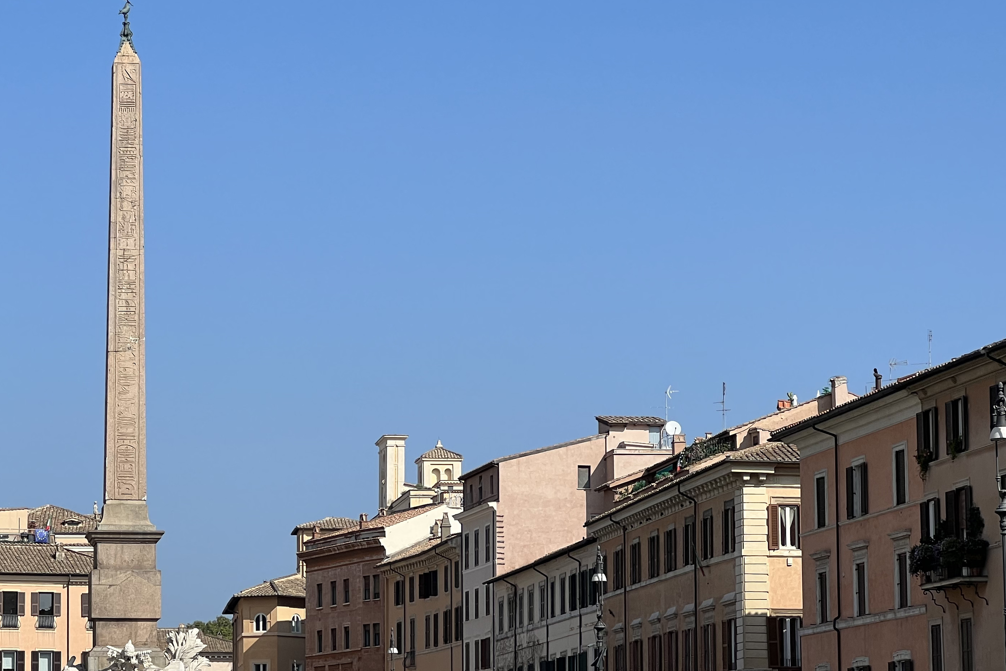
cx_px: 340
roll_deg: +0.4
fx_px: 3213
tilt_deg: +5.9
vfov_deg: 11.9
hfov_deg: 17.8
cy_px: 511
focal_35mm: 115
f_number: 2.8
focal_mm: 9
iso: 32
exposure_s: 1/1119
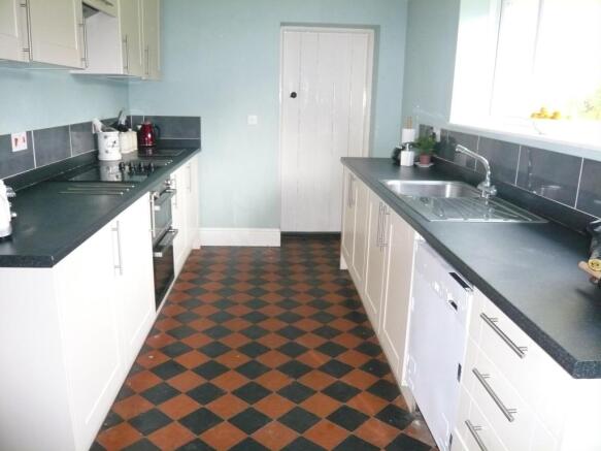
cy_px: 226
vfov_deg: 49.7
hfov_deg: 63.5
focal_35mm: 28
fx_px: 486
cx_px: 300
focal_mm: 4.6
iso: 400
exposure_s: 1/30
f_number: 2.8
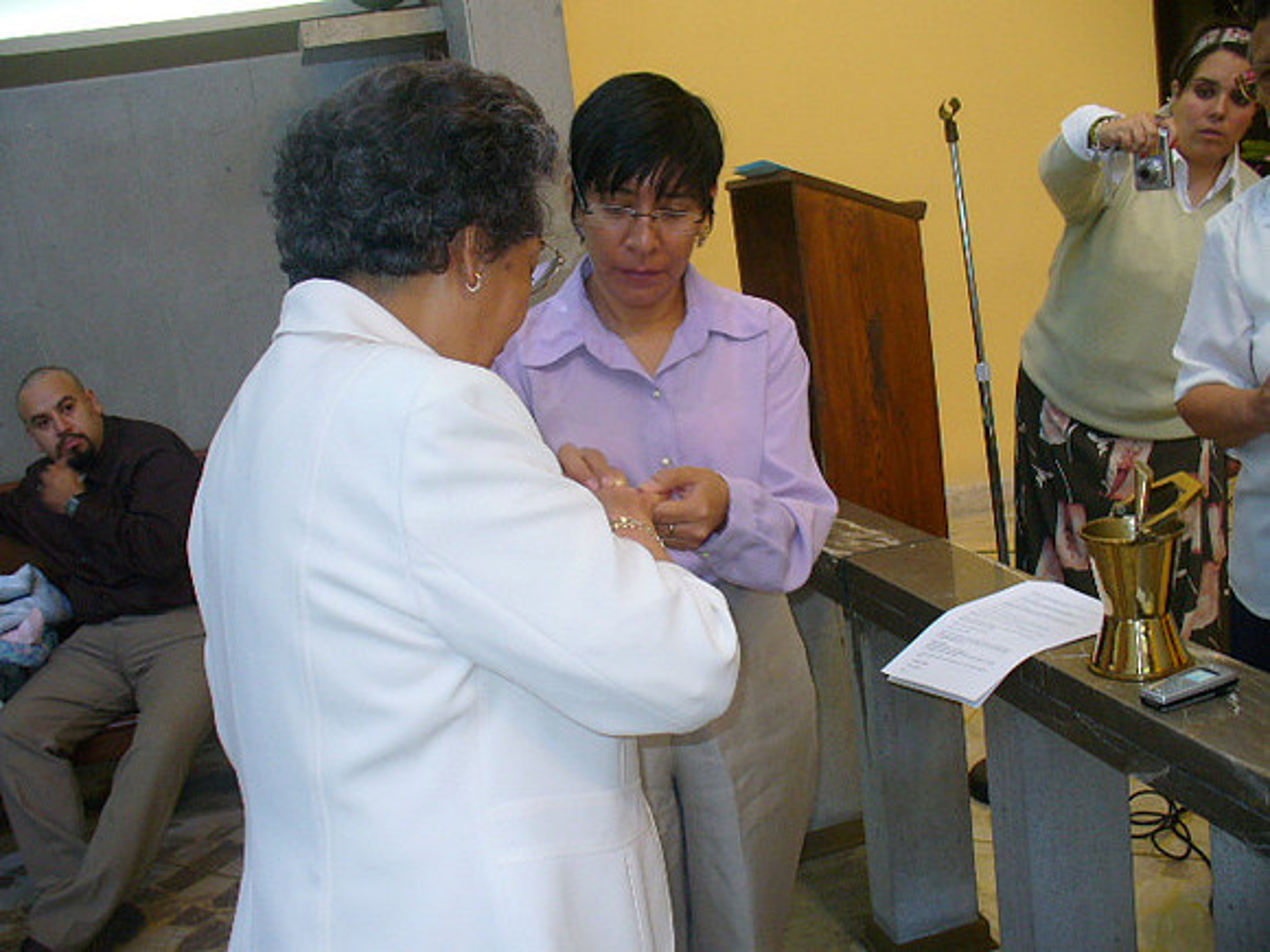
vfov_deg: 38.7
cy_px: 476
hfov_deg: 50.1
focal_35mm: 37
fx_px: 1357
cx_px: 635
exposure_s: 1/10
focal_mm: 6.1
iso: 100
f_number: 2.8
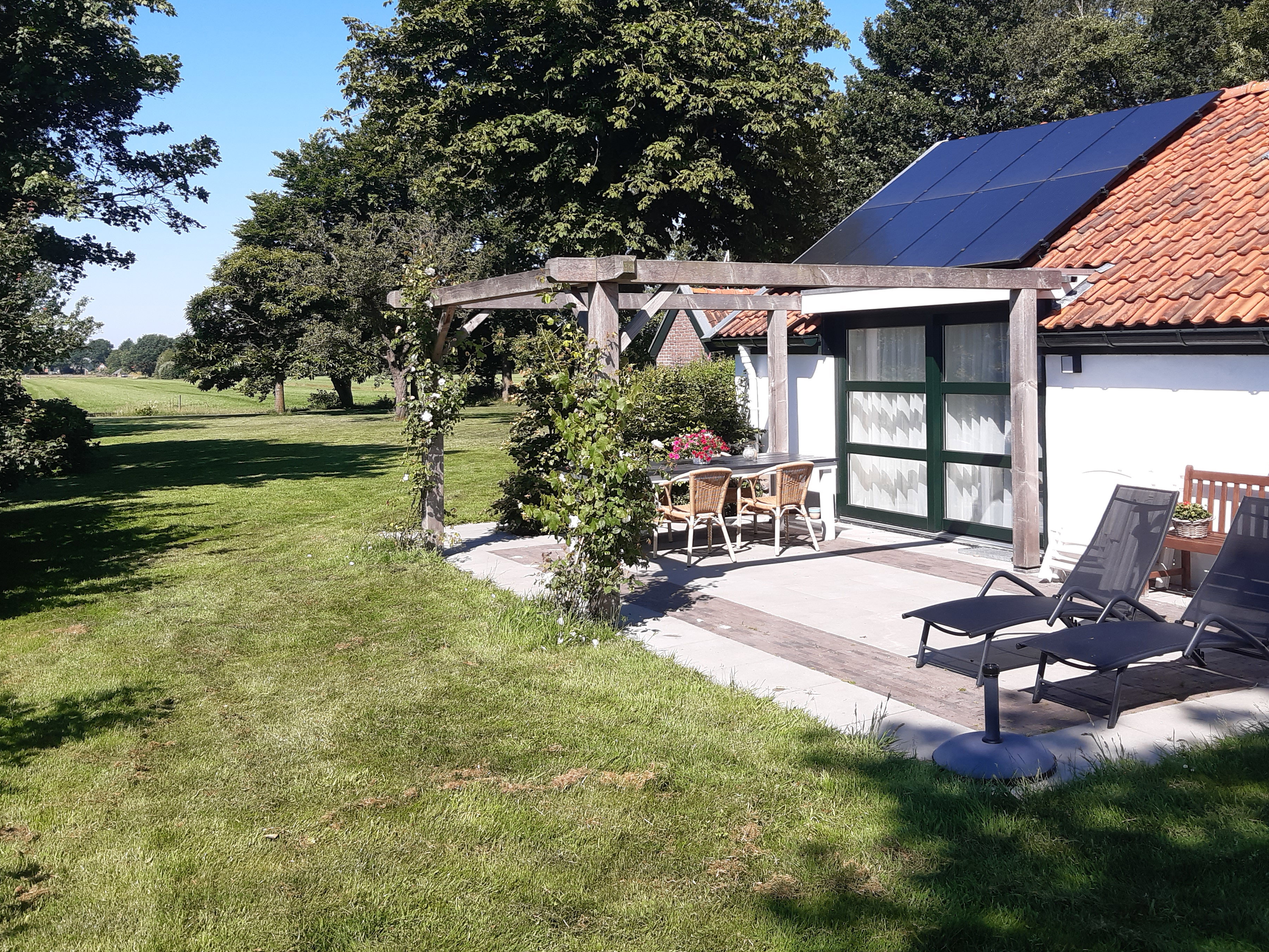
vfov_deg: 42.7
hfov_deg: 55.2
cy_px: 384
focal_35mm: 33
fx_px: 1210
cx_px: 706
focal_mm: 3.92
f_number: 1.7
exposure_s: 1/1297
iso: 40
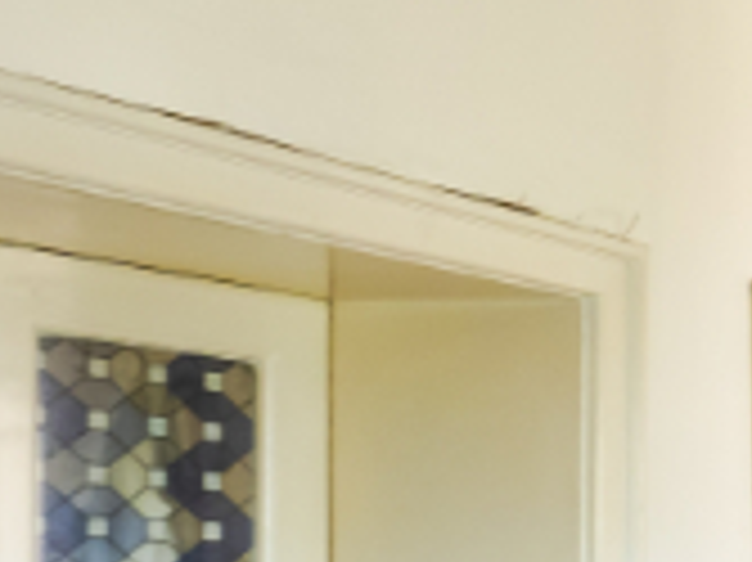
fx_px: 1824
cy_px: 616
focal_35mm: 84
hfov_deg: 13.4
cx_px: 1981
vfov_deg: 17.0
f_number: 4
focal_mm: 7
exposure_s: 1/10
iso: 400
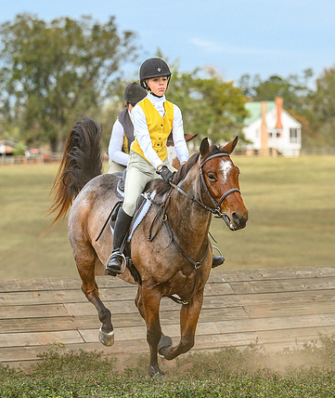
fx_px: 2426
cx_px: 202
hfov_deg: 7.9
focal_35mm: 202
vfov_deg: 9.4
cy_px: 196
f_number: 3.5
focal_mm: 120
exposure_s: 1/1000
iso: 400
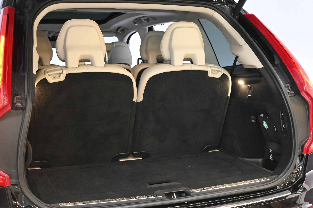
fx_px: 424
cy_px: 104
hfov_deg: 40.5
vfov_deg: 27.7
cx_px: 156
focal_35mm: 49
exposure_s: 1/60
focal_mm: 32.5
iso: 6400
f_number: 5
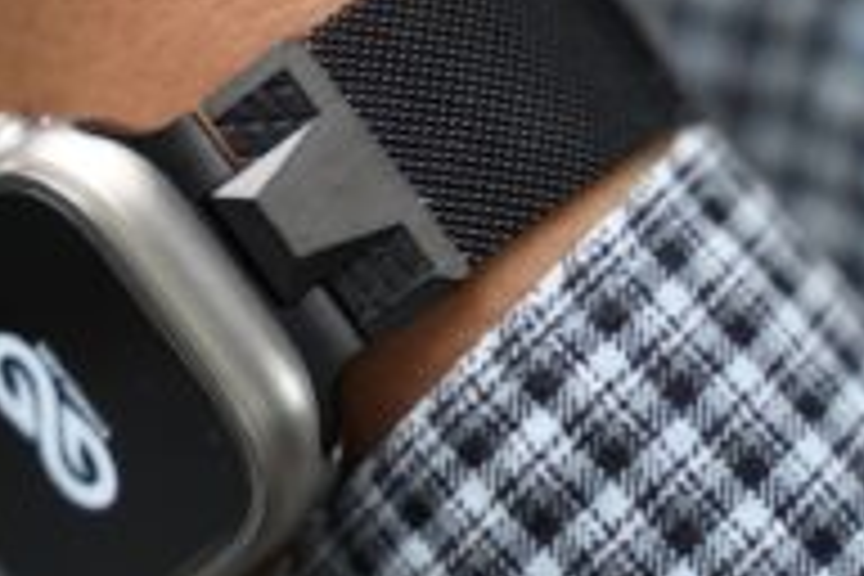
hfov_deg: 16.9
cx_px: 306
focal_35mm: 121
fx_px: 2904
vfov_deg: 11.3
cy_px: 209
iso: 1250
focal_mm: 58
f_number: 4
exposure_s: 1/60
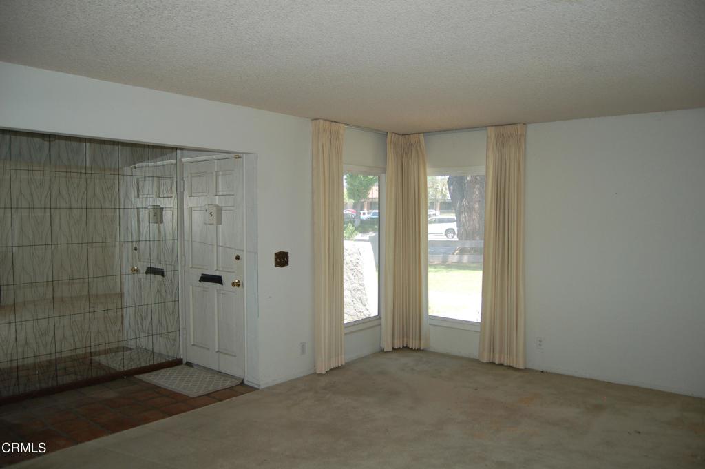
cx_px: 352
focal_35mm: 27
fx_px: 528
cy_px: 234
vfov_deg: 47.9
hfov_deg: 67.4
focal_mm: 18
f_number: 5
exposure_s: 1/500
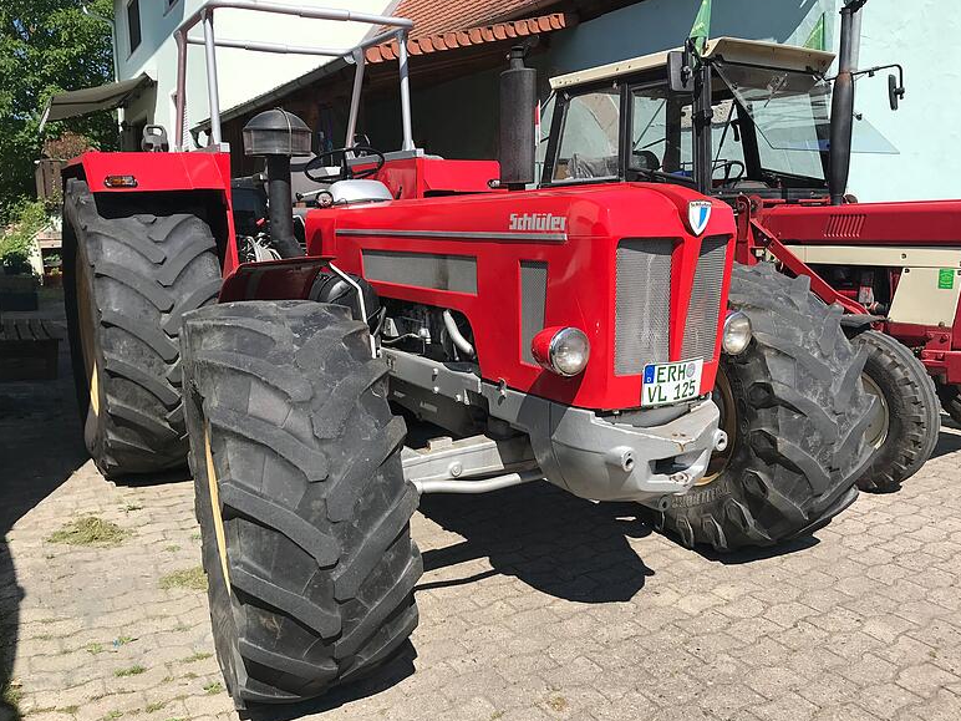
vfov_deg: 48.2
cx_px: 472
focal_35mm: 29
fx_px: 805
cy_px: 354
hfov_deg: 61.7
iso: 20
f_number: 1.8
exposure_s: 1/1808
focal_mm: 3.99
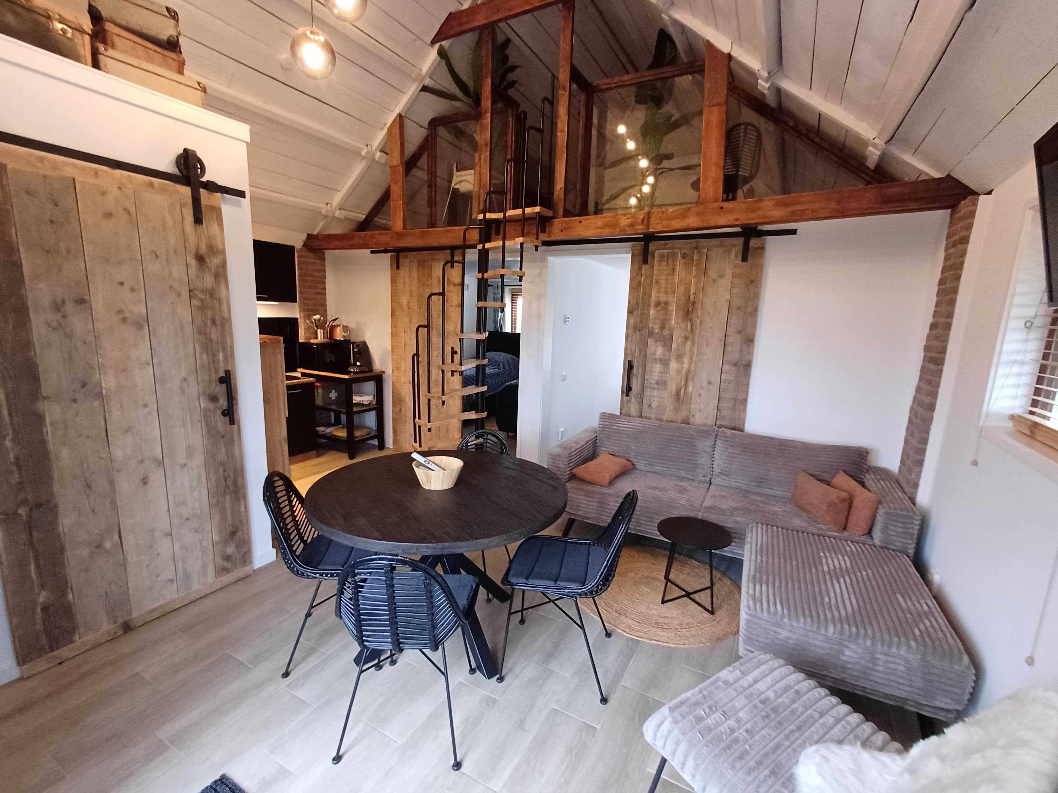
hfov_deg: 94.5
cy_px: 396
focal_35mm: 16
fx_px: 489
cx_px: 529
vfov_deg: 78.1
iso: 250
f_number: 2.2
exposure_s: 1/25
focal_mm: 1.64
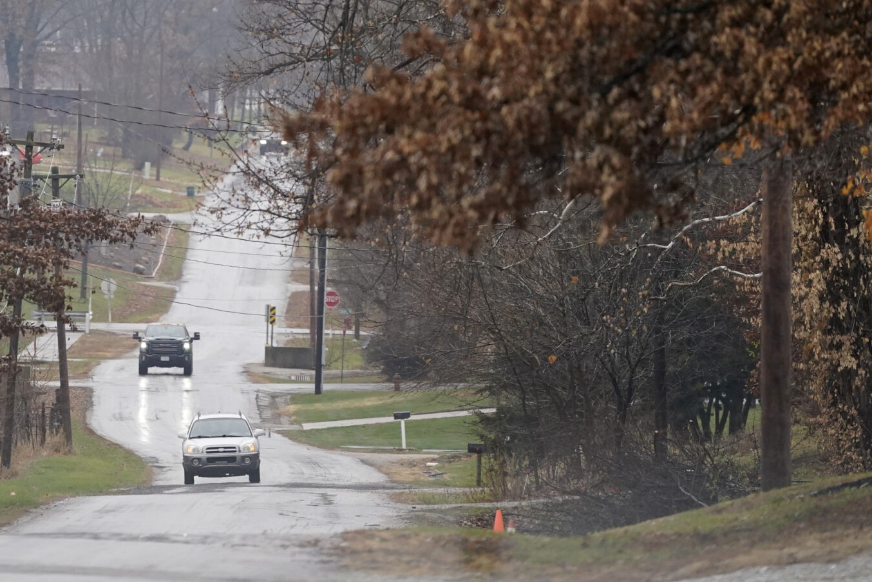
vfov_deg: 3.6
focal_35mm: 378
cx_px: 88
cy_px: 91
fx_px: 9156
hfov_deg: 5.4
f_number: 2.8
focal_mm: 200
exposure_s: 1/5000
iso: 2000
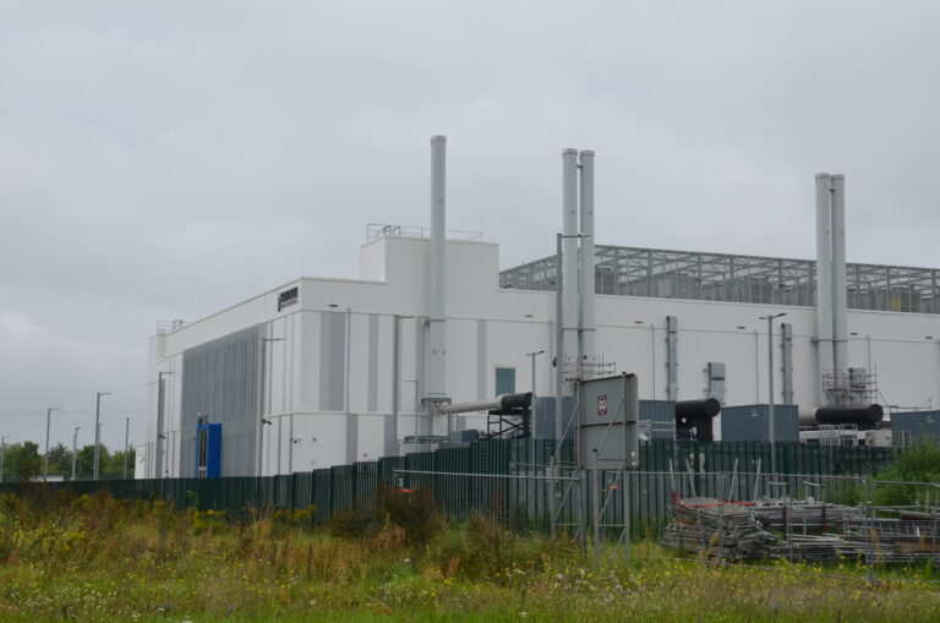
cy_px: 312
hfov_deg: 35.1
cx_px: 470
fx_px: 1486
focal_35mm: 57
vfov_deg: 23.7
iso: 200
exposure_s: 1/250
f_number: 8
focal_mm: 38
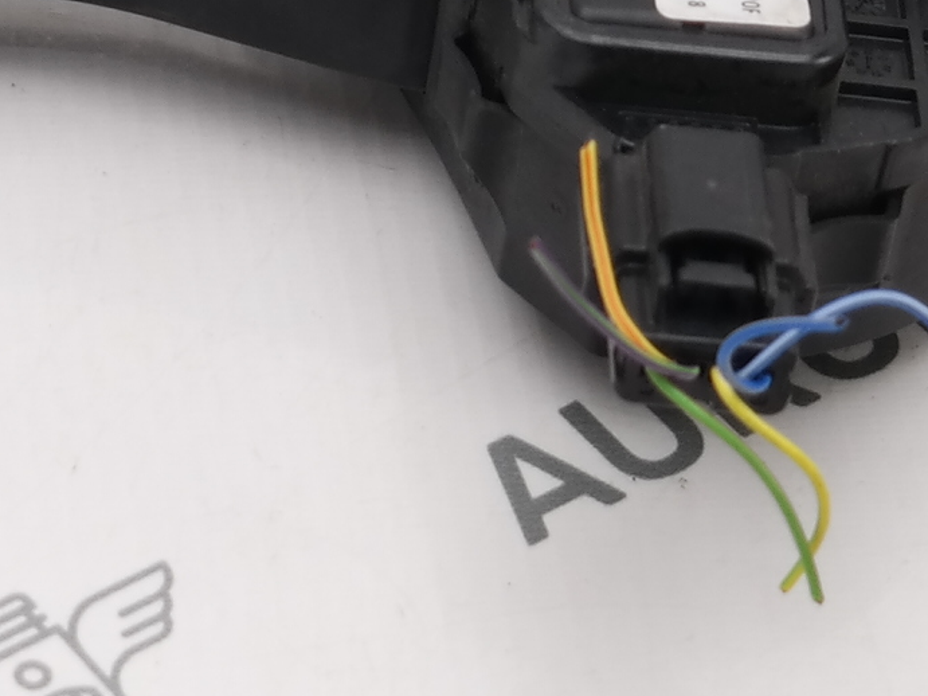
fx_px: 6379
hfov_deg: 8.2
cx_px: -144
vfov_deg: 6.2
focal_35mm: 238
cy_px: 23
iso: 100
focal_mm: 29
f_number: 4
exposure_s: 1/100
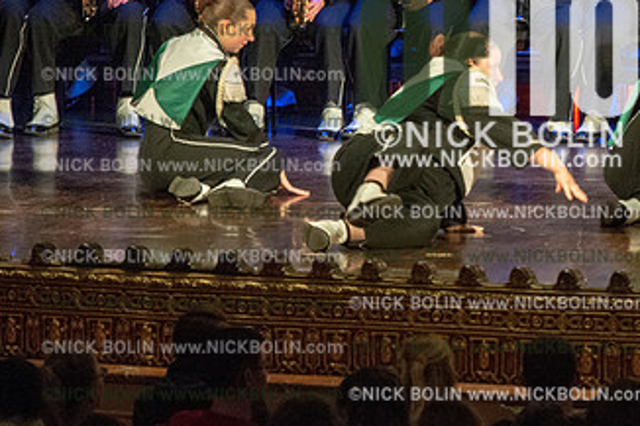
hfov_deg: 4.8
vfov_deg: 3.2
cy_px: 75
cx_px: 499
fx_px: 7587
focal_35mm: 427
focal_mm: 240
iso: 8000
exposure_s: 1/200
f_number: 5.6
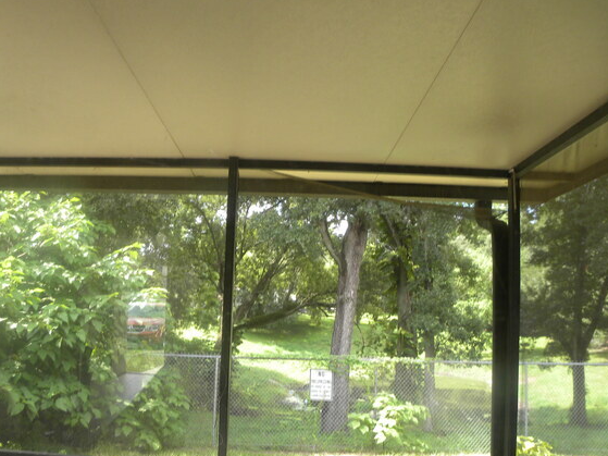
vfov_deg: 45.3
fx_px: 544
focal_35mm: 31
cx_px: 272
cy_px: 266
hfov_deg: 58.2
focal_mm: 4.6
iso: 96
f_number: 2.8
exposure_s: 1/68.1
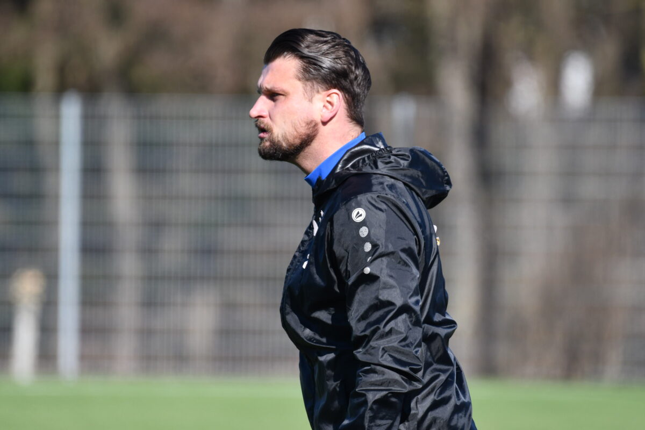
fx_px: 10749
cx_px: 322
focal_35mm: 600
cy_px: 215
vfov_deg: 2.3
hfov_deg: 3.4
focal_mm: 400
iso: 400
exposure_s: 1/1600
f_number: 5.6
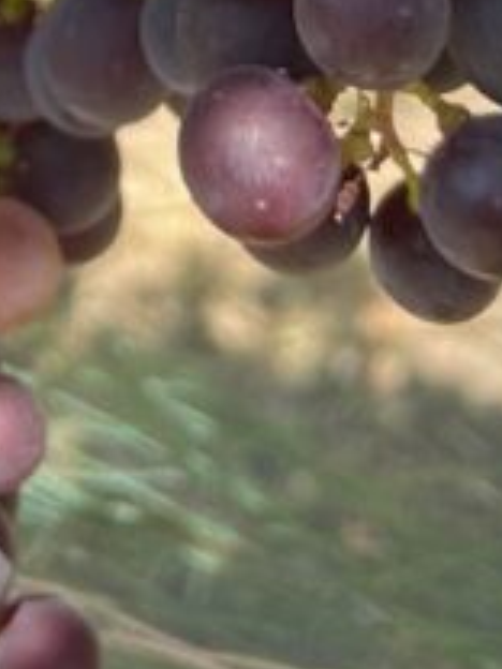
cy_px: -965
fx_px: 2475
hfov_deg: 11.4
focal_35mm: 128
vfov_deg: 12.1
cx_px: -71
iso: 32
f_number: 1.6
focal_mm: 4.2
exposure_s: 1/410
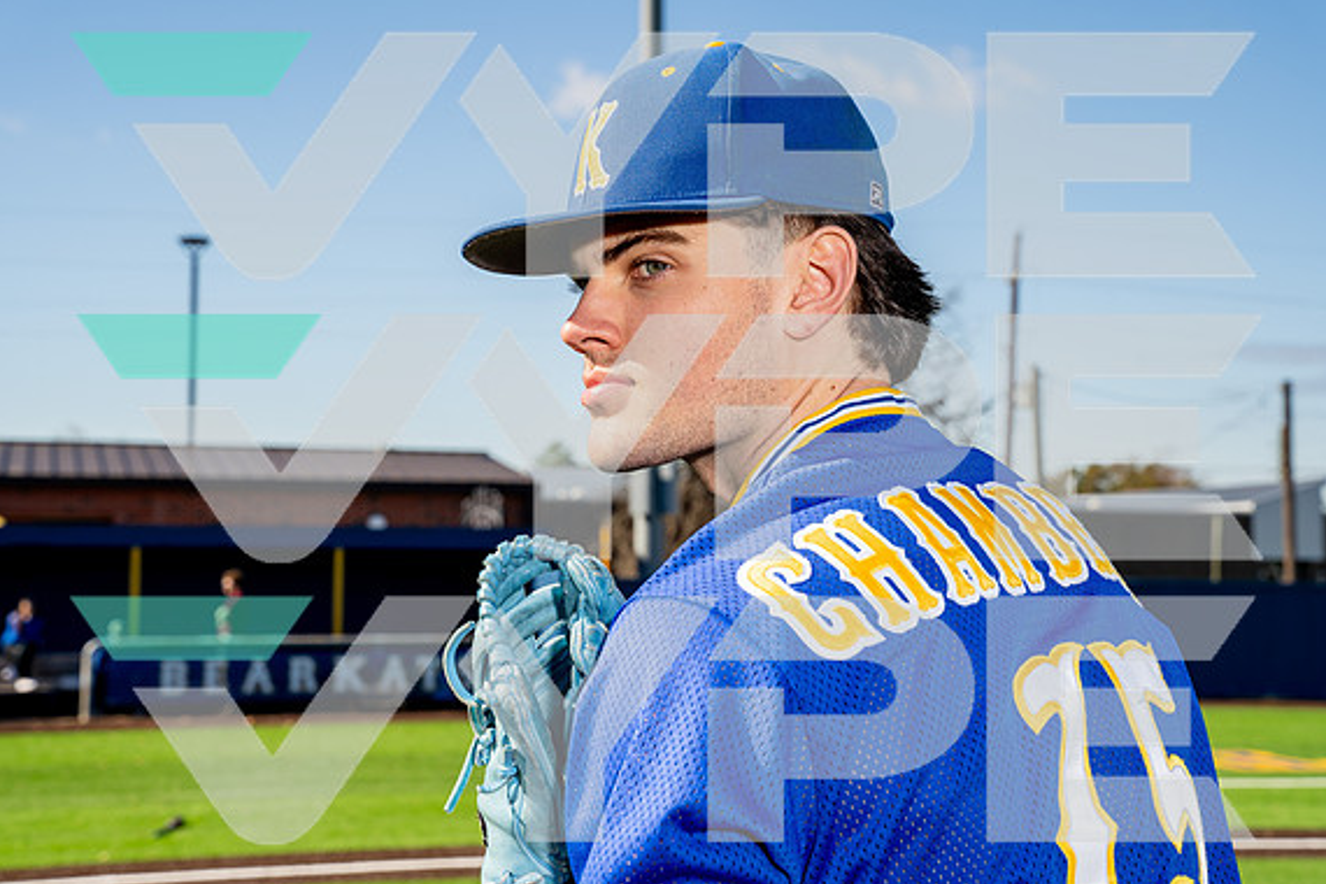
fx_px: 2210
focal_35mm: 60
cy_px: 439
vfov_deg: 22.6
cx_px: 670
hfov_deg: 33.4
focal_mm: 59
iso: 100
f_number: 8
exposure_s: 1/250
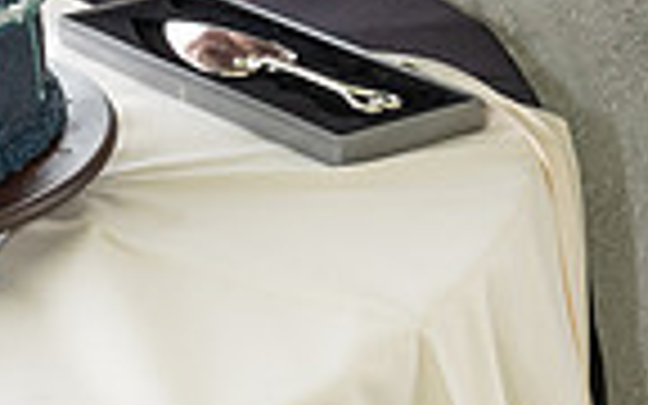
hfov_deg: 15.6
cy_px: -207
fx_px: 2366
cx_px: 400
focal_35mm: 134
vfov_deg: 9.5
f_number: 5
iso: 640
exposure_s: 1/250
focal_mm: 28.3
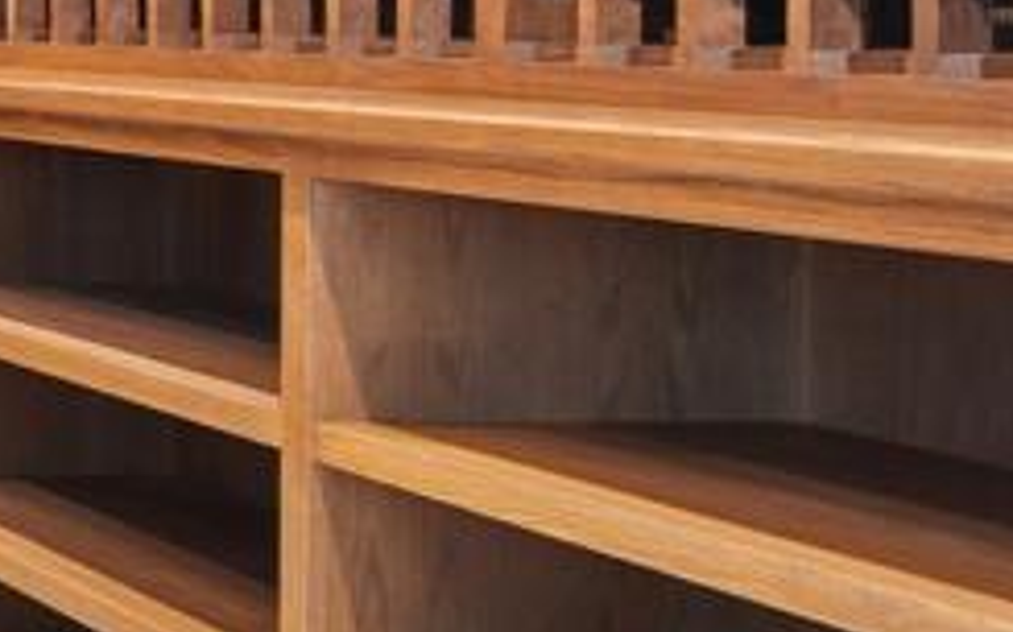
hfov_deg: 18.0
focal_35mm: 68
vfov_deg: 18.6
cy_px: 0
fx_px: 1877
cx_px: -1100
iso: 400
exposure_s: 2.5
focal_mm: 16
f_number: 8
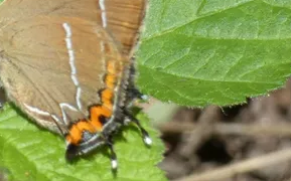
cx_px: 40
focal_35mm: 416
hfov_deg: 5.1
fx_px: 3296
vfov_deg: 3.1
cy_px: 81
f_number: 5.5
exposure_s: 1/250
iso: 80
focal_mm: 31.7
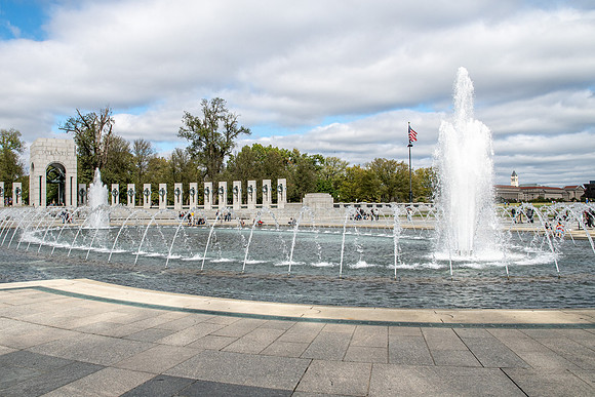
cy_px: 197
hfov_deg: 66.1
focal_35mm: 28
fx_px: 455
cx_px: 256
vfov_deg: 47.2
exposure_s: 1/1600
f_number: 7.1
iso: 160
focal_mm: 16
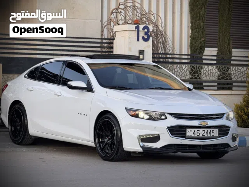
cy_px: 94
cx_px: 124
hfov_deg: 16.4
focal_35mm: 120
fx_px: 863
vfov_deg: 12.3
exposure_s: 1/164
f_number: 2.8
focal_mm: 15.66
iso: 50
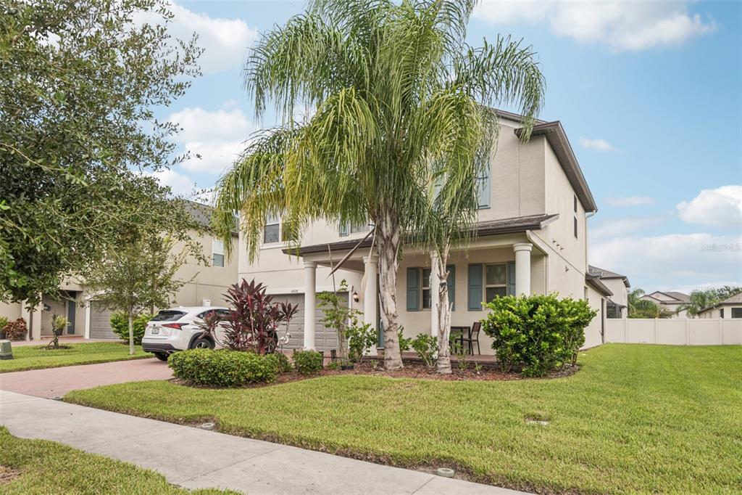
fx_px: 453
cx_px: 371
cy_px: 248
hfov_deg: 78.6
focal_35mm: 22
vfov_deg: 57.2
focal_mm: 22
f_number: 8
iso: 400
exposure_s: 1/800
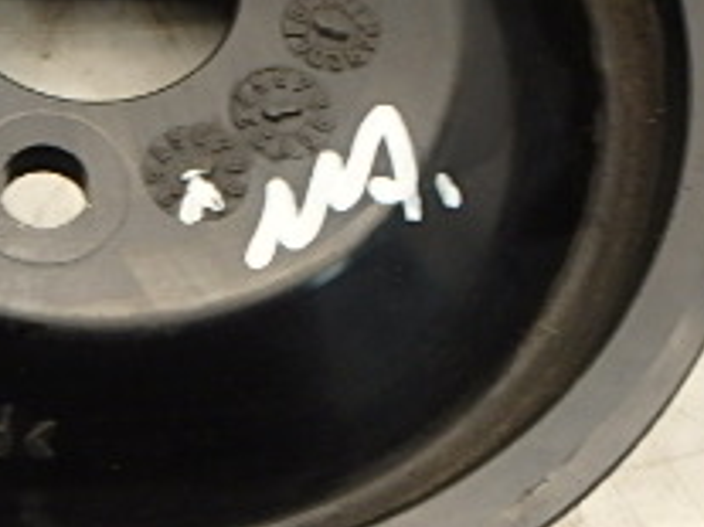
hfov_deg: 28.5
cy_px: 150
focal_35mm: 65
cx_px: 48
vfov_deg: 22.4
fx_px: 1321
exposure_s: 1/30
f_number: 3.5
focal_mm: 3.7
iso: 200
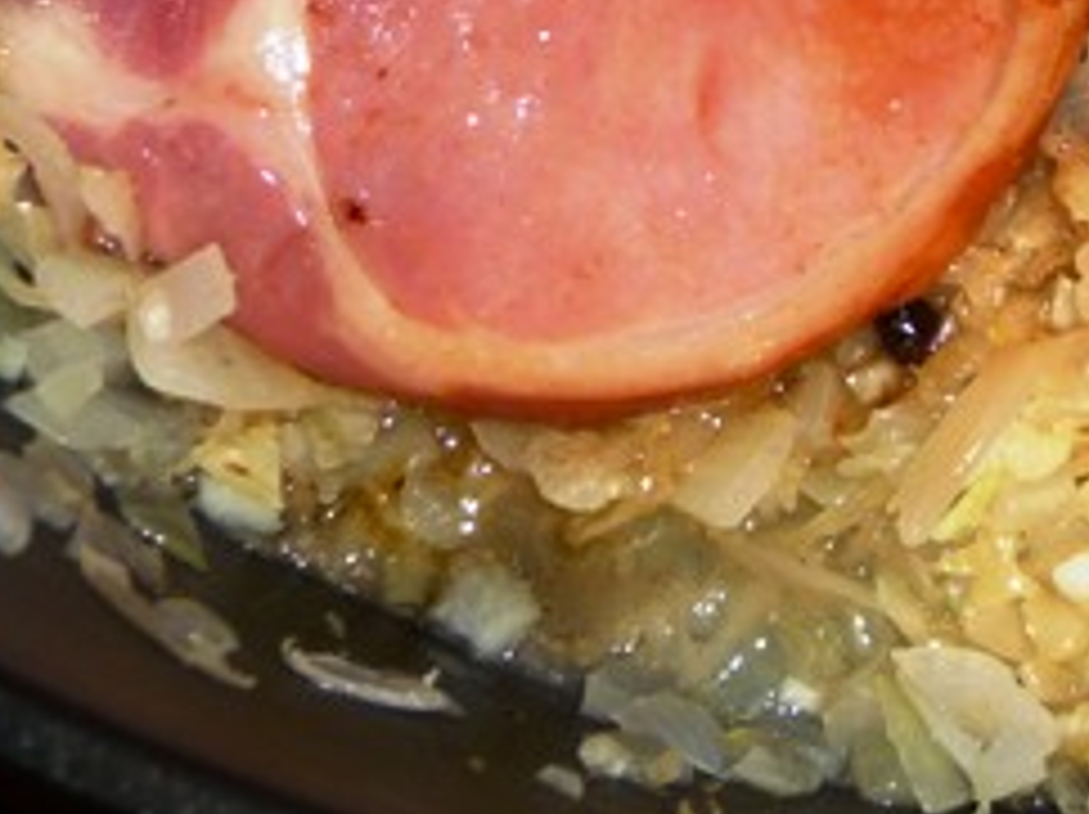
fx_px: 2829
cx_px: 1305
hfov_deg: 20.4
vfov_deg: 15.7
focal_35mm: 90
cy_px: -189
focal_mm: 5.6
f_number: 3.6
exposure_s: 1/30
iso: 100
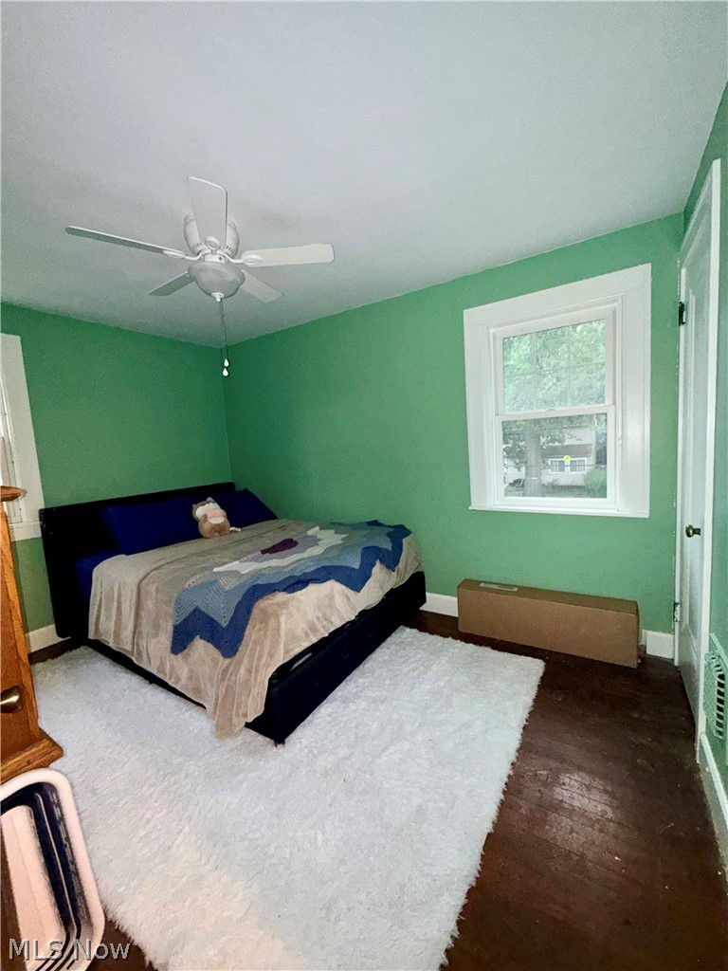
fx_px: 393
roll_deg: +2.6
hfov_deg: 85.7
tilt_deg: -5.4
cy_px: 486
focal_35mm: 14
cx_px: 364
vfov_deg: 102.1
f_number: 2.2
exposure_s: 1/30
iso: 250
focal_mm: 2.22
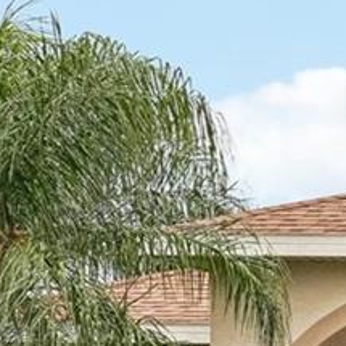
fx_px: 1822
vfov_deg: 10.5
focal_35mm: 161
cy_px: 492
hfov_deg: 8.6
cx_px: 1117
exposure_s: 1/640
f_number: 8
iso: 400
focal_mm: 25.5
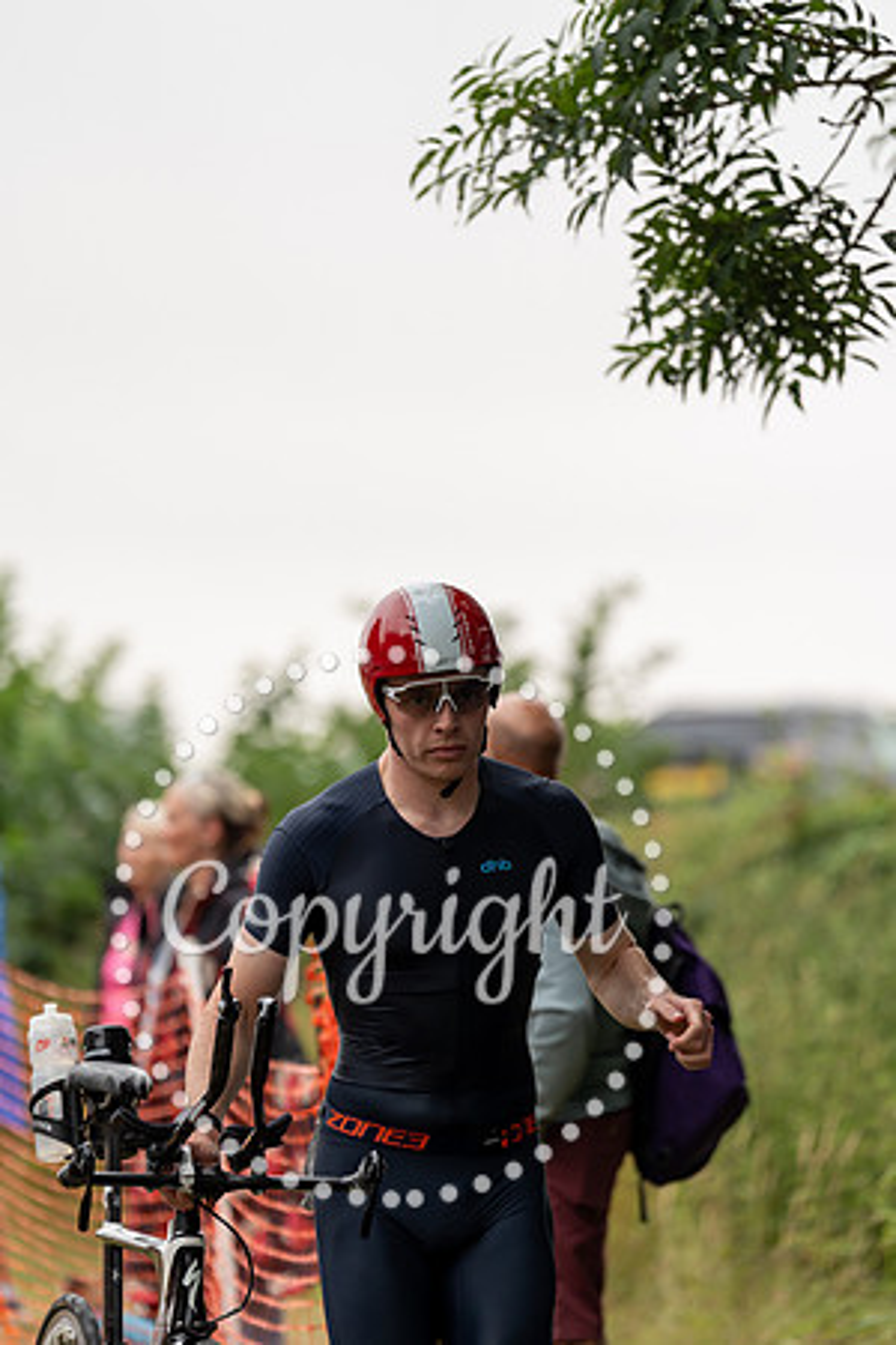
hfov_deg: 6.9
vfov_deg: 10.3
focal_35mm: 200
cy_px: 672
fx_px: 7466
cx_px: 448
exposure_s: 1/400
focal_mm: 200
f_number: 3.2
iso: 320
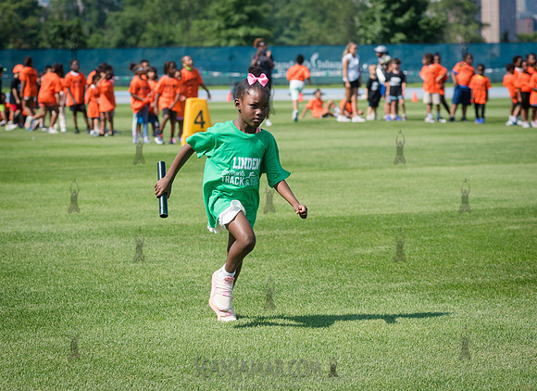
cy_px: 181
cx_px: 223
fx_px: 2026
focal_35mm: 132
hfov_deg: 15.1
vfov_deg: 11.0
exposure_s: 1/1600
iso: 400
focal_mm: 112
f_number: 5
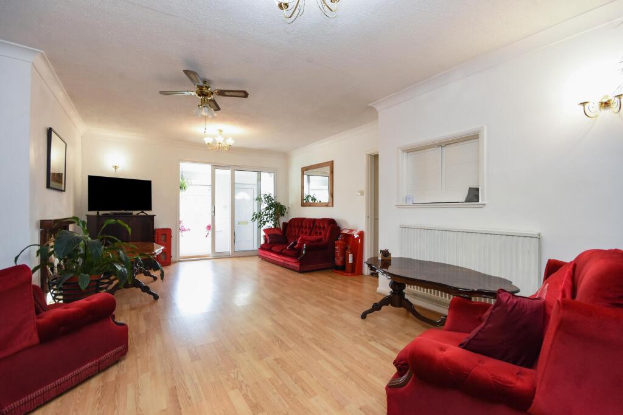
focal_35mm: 15
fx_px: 260
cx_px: 312
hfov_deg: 100.4
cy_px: 208
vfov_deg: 77.3
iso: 1000
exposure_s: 1/30
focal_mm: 10
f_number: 8
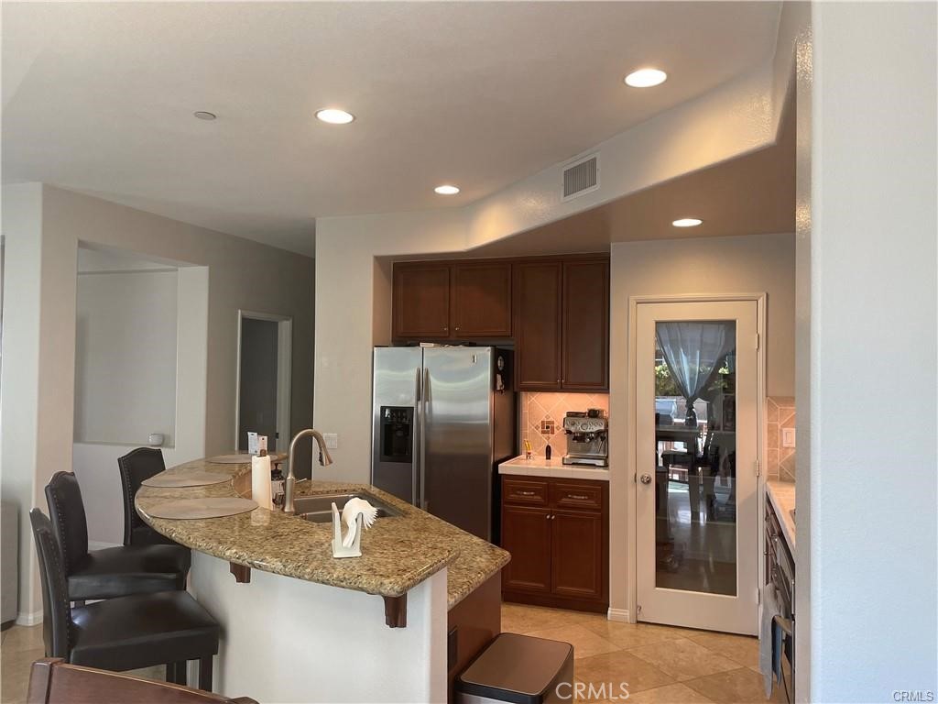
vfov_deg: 53.1
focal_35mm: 26
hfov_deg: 67.3
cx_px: 469
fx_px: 705
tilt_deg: +2.0
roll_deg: -0.4
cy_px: 352
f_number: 1.6
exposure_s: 1/120
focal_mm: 4.2
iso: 100
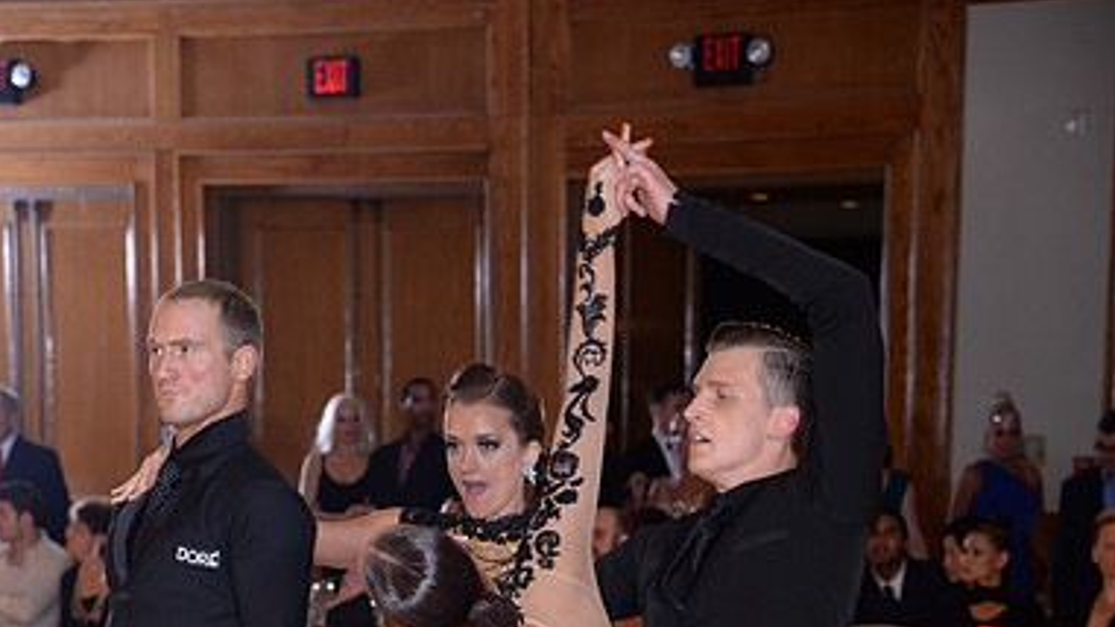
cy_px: 826
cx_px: 558
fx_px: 4049
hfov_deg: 15.7
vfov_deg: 8.7
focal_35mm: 137
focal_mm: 86
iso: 1250
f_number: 5.6
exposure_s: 1/250
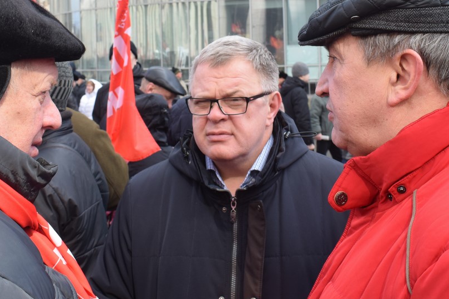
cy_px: 115
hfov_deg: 41.9
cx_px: 200
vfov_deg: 28.5
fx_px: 586
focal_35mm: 47
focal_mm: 22
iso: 400
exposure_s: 1/250
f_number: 8
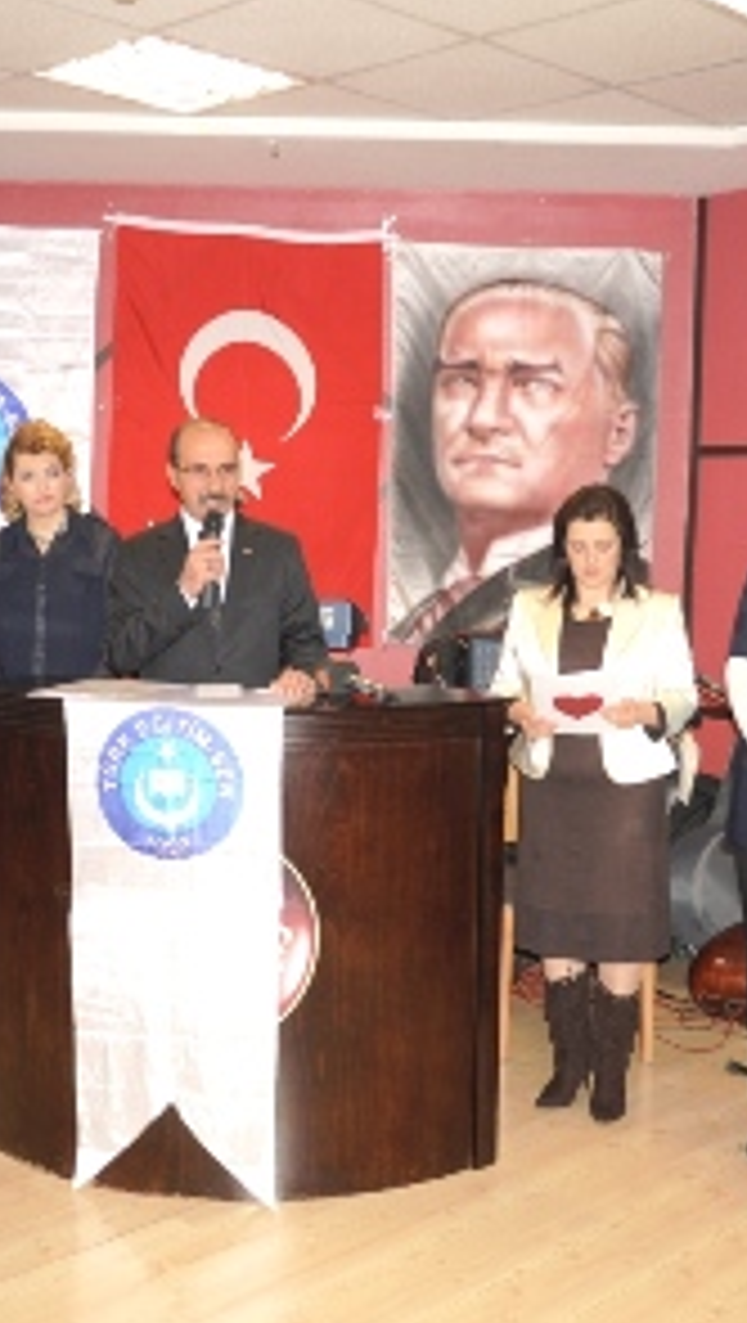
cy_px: 662
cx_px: 414
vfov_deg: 47.3
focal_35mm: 43
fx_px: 1510
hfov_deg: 27.8
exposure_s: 1/60
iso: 250
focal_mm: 18
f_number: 3.5
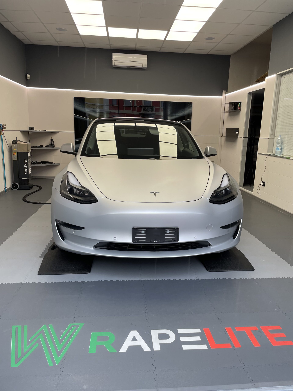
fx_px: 293
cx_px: 146
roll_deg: -1.3
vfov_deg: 67.3
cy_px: 196
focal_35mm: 26
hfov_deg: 53.1
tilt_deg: -11.2
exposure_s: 1/117
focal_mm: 4.2
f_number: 1.6
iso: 32
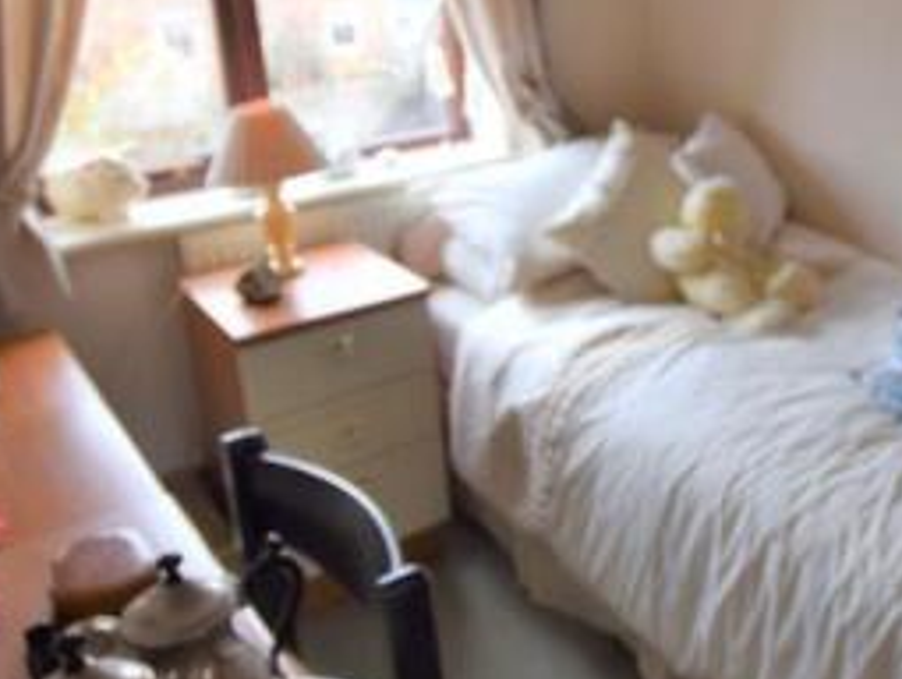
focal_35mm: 37
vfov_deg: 38.3
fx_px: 965
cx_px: 692
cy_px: 225
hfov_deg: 47.9
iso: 400
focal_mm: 10
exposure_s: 1/80
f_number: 4.5
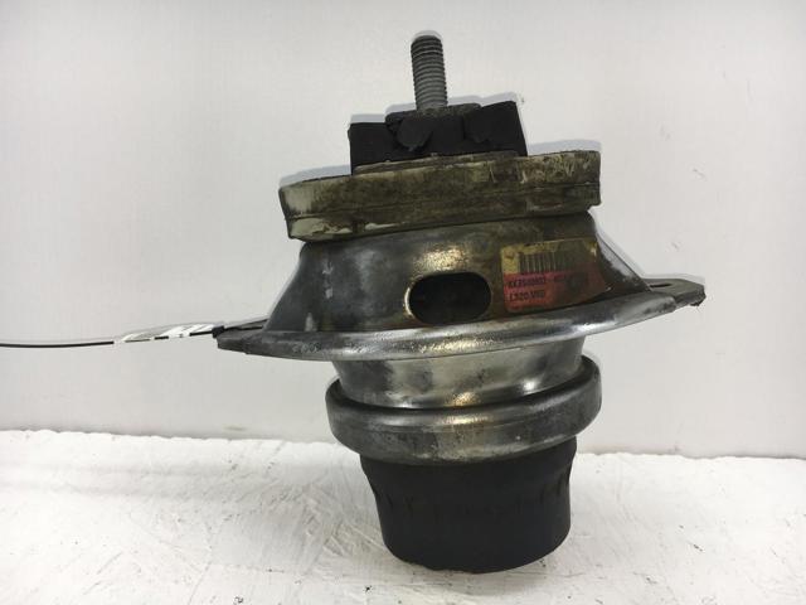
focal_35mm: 29
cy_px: 302
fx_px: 675
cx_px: 403
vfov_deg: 48.2
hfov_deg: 61.7
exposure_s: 1/269
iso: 25
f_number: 2.2
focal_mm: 4.15
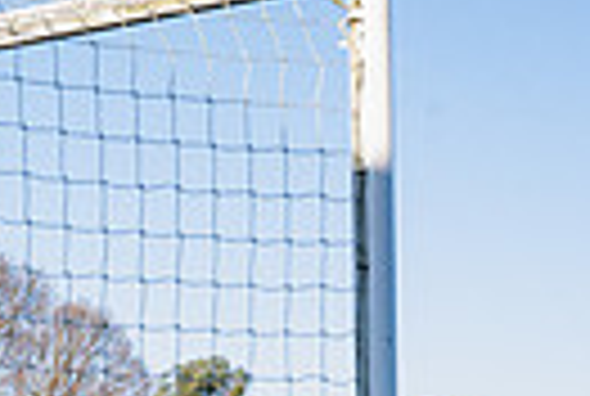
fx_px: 3630
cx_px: -351
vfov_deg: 6.2
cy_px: 403
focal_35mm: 221
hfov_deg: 9.0
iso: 1000
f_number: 10
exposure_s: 1/1000
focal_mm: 50
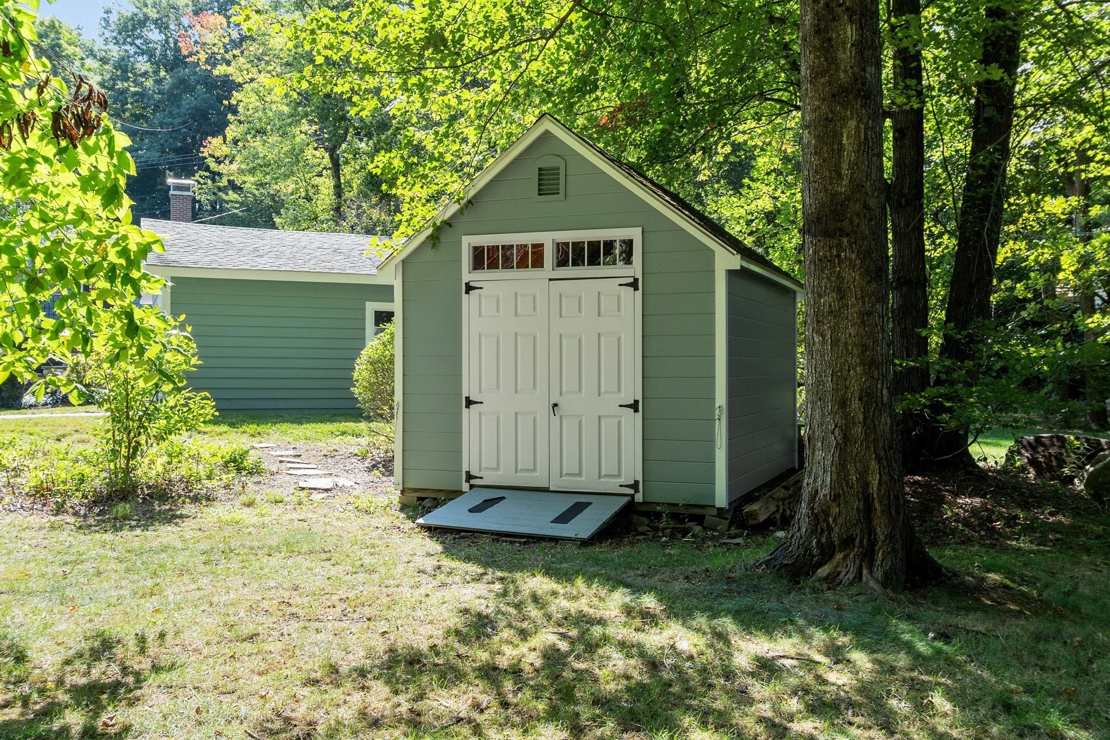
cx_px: 555
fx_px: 1017
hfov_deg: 57.2
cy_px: 370
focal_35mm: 33
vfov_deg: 40.0
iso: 400
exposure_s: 1/125
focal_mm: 22
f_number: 8
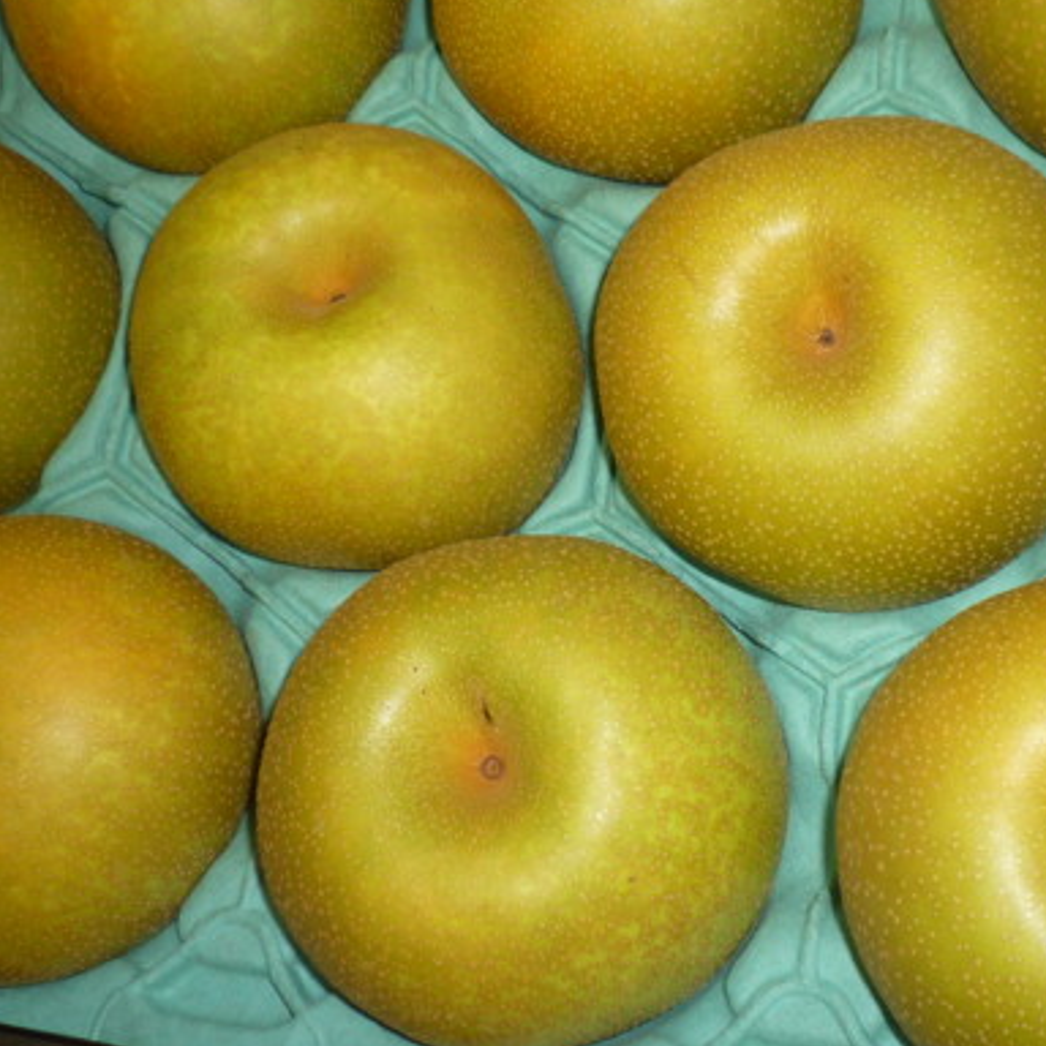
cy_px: 406
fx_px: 1573
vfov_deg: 36.6
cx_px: 651
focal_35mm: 46
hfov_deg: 36.6
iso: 100
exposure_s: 1/30
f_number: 2.8
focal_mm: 4.4
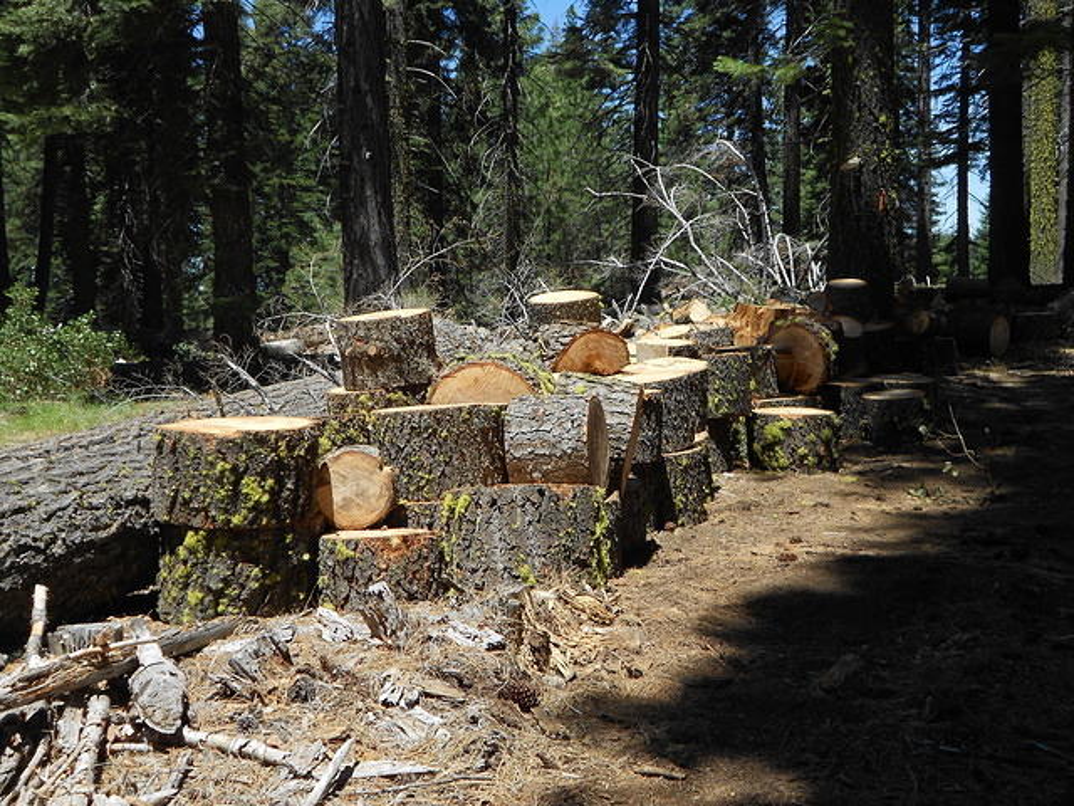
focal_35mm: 49
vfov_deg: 29.7
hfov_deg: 38.9
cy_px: 403
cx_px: 537
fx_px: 1520
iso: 80
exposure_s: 1/400
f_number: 4.5
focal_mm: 8.8
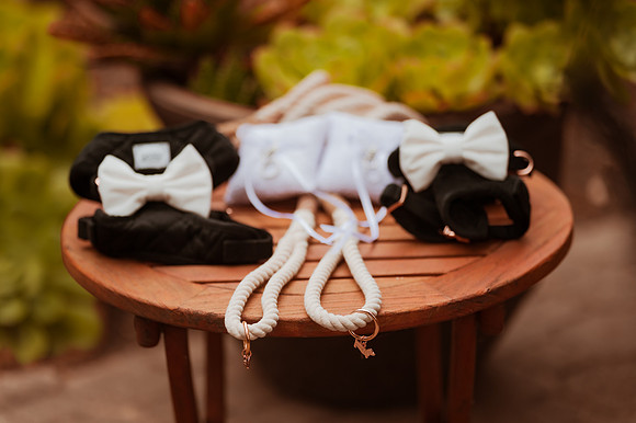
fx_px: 2384
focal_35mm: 135
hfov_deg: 15.2
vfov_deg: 10.1
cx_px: 318
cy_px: 212
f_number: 1.8
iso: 250
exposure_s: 1/5000
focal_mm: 135
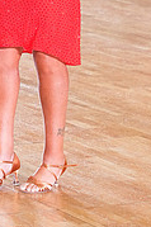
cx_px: -87
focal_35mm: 286
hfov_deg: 4.8
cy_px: -67
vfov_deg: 7.1
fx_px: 1803
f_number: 5
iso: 3200
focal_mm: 88
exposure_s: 1/200
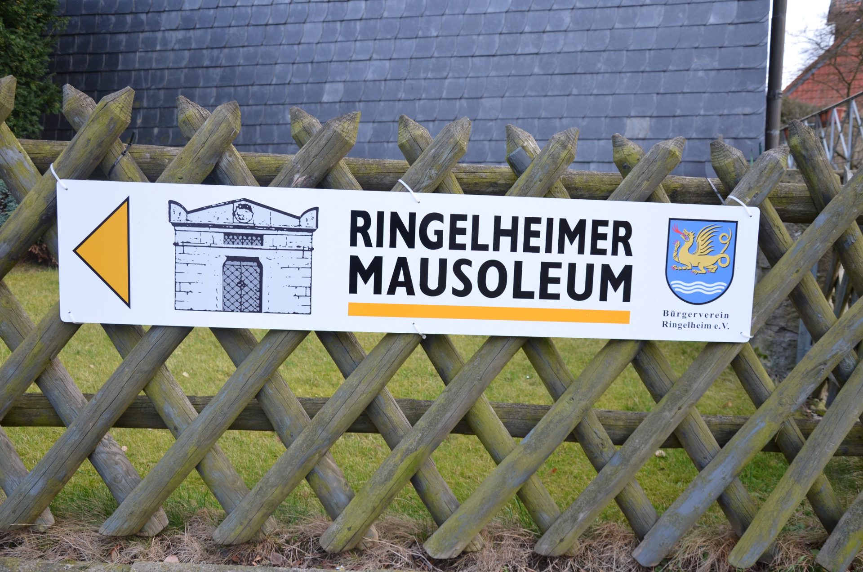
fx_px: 790
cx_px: 432
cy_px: 286
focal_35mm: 33
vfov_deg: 39.8
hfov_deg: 57.3
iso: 400
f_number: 4.5
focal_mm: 22
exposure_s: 1/80
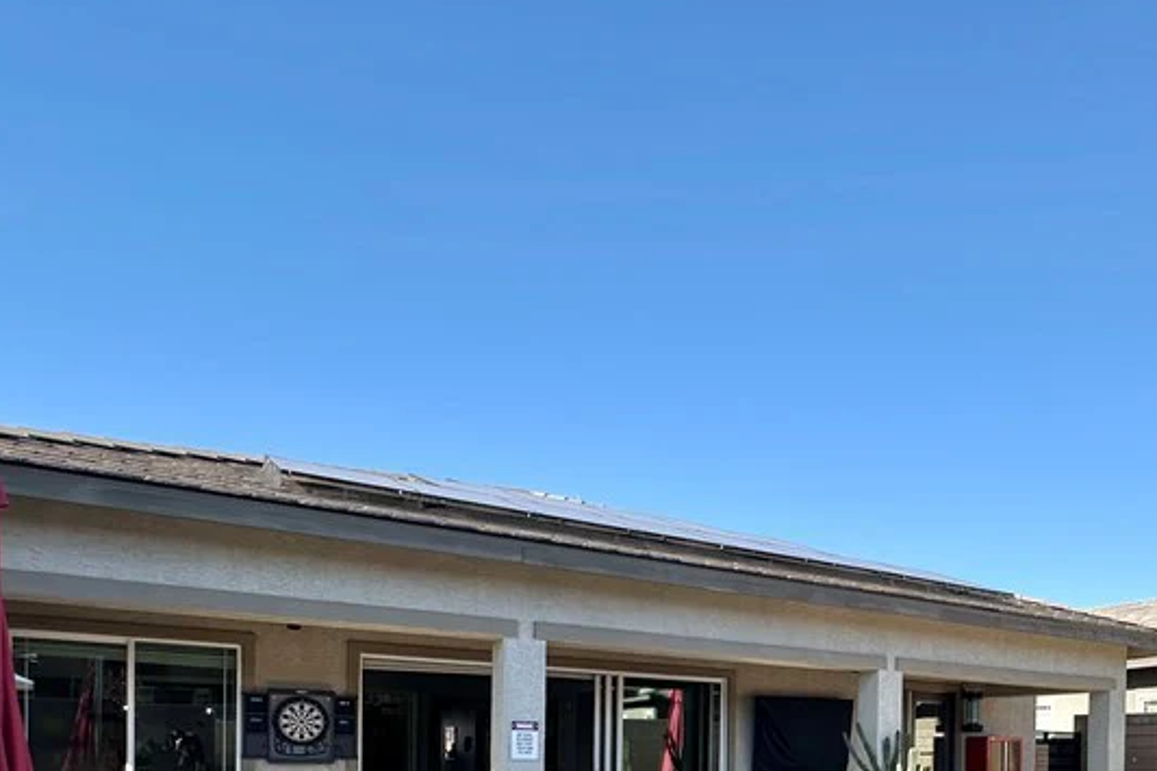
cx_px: 790
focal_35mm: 28
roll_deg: -0.6
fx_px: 900
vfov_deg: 40.6
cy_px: 771
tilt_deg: -0.5
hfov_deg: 63.5
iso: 40
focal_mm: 2.22
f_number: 2.2
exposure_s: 1/903
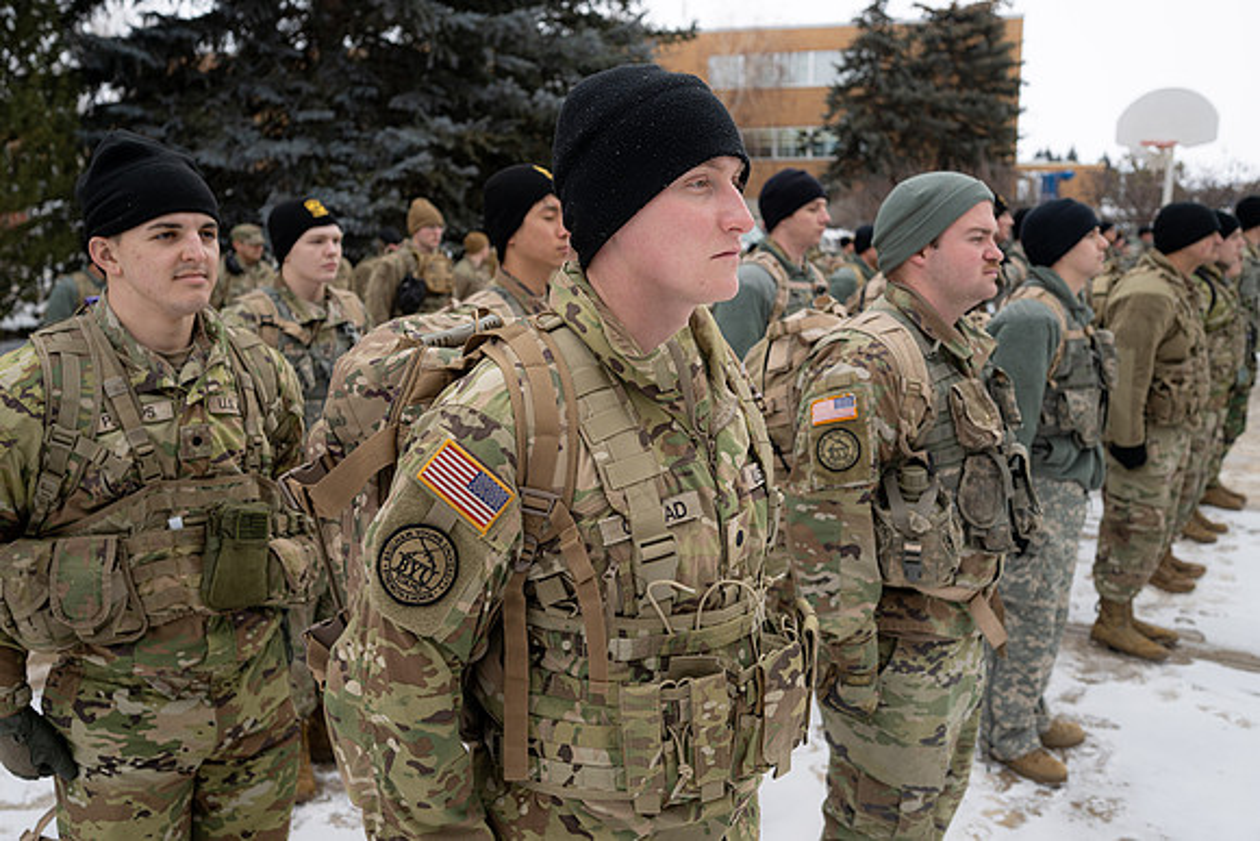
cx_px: 630
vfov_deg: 43.6
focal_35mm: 30
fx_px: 1050
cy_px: 420
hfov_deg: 61.9
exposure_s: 1/800
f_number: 4
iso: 100
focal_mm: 30
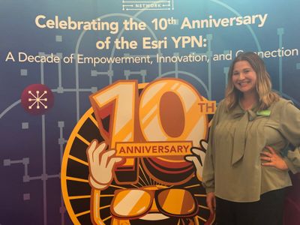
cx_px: 150
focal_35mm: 48
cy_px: 112
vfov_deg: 30.3
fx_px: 416
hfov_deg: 39.7
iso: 400
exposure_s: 1/40
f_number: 1.78
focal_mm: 6.76
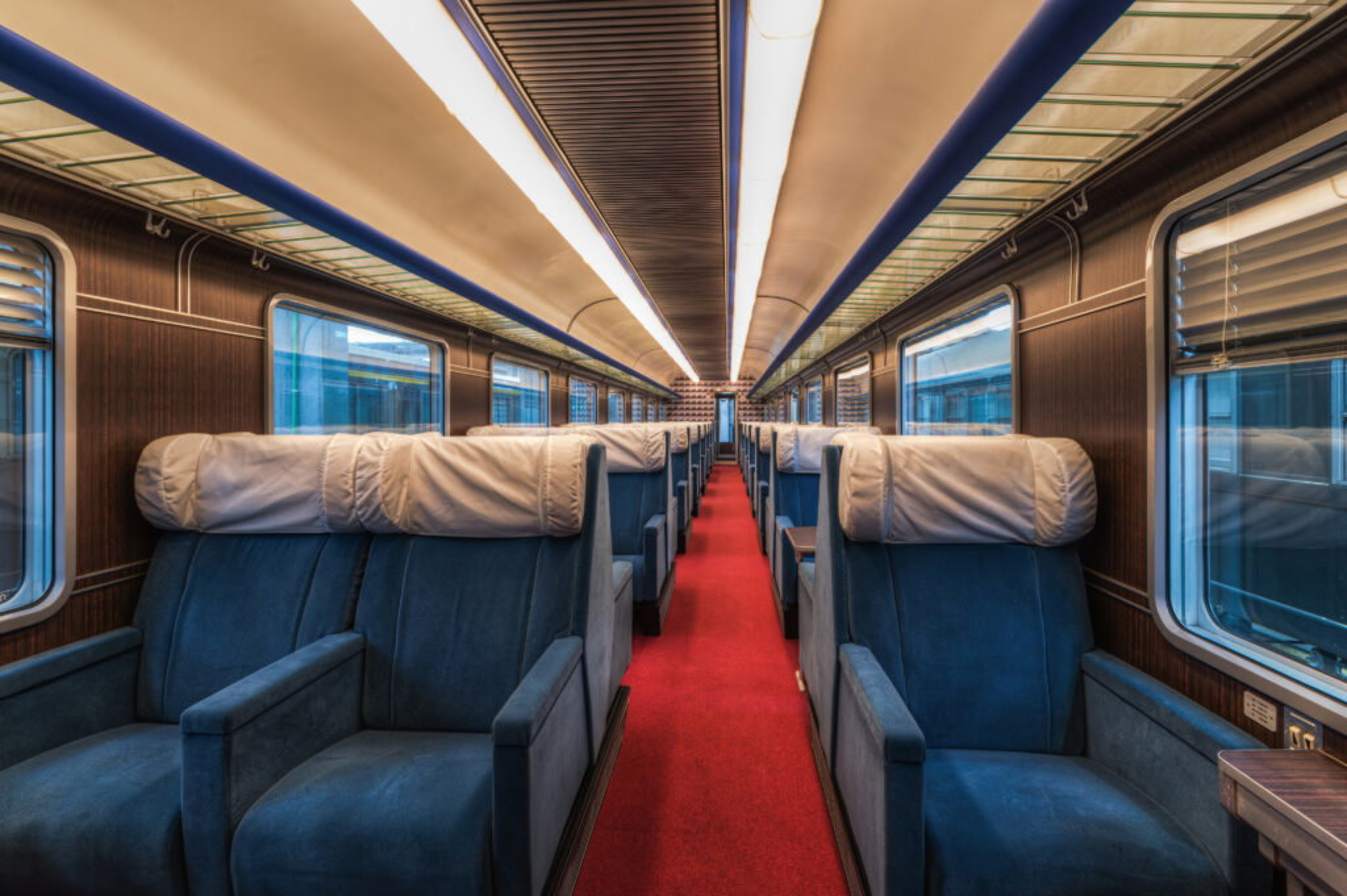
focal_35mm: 17
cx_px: 674
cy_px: 448
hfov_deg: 93.3
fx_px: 636
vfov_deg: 70.3
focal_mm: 17
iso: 100
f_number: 10
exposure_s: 1/1.25
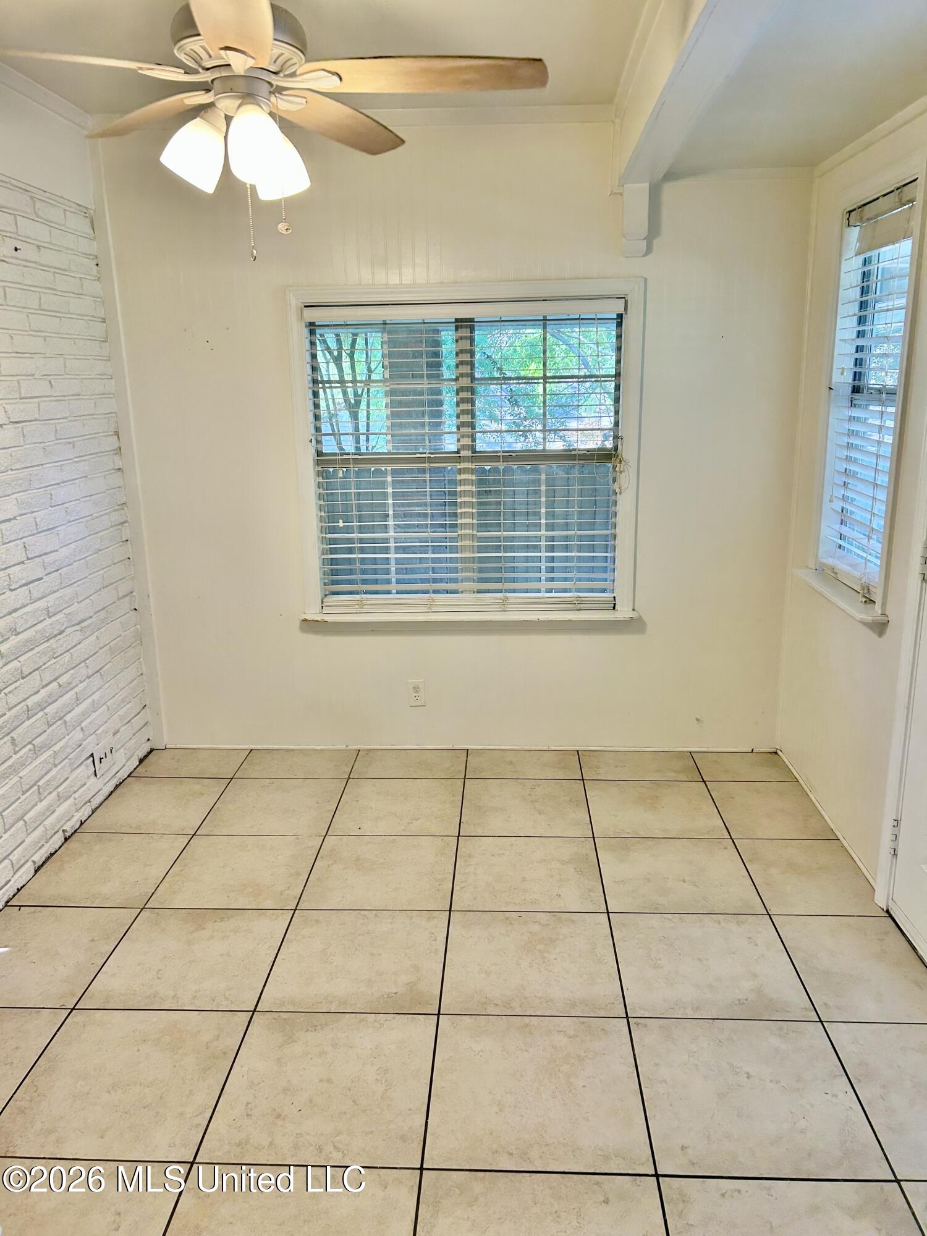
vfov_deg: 67.3
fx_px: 928
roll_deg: +0.1
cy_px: 618
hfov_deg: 53.1
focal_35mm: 26
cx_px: 464
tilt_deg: -14.5
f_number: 1.5
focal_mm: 5.7
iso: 100
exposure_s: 1/120
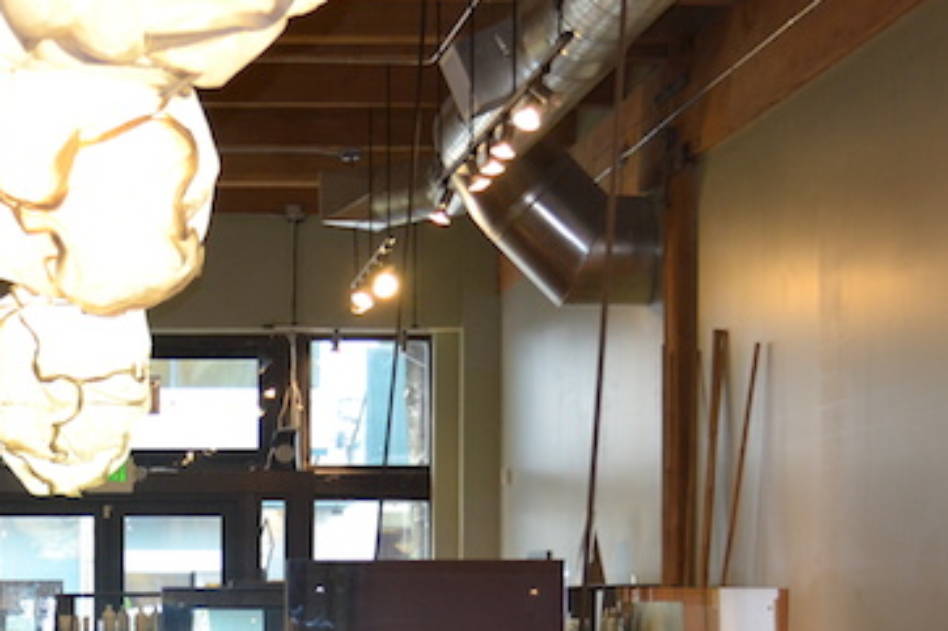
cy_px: 720
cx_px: 21
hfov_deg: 18.4
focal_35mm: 108
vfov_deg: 12.4
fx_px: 2849
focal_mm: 29
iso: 560
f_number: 4.5
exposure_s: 1/30
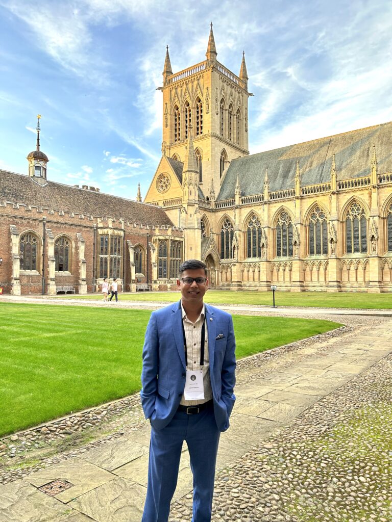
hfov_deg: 53.1
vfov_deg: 67.3
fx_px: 393
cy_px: 261
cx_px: 196
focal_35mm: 26
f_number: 1.5
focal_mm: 5.7
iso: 50
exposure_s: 1/334
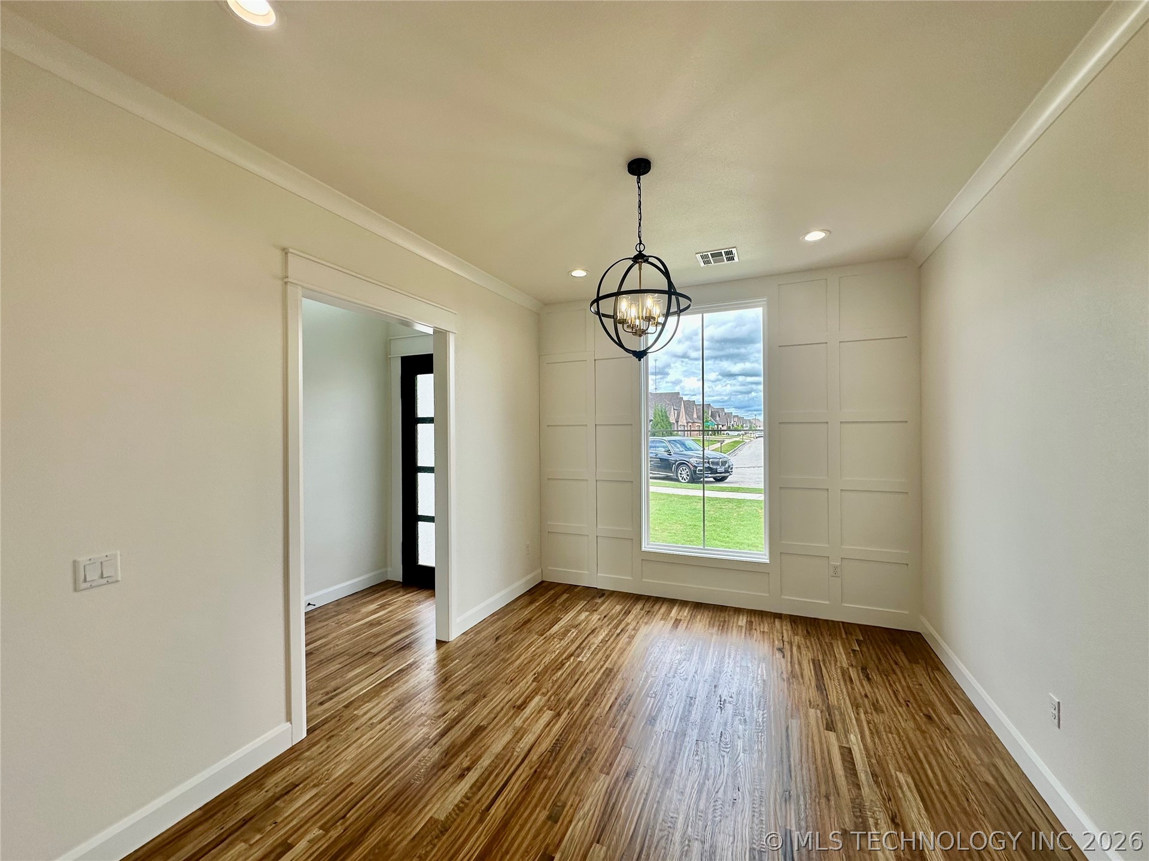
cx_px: 574
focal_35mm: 14
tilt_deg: -0.1
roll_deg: +0.6
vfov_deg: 85.7
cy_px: 430
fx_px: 465
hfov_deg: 102.1
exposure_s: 1/305
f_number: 2.2
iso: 40
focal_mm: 2.22
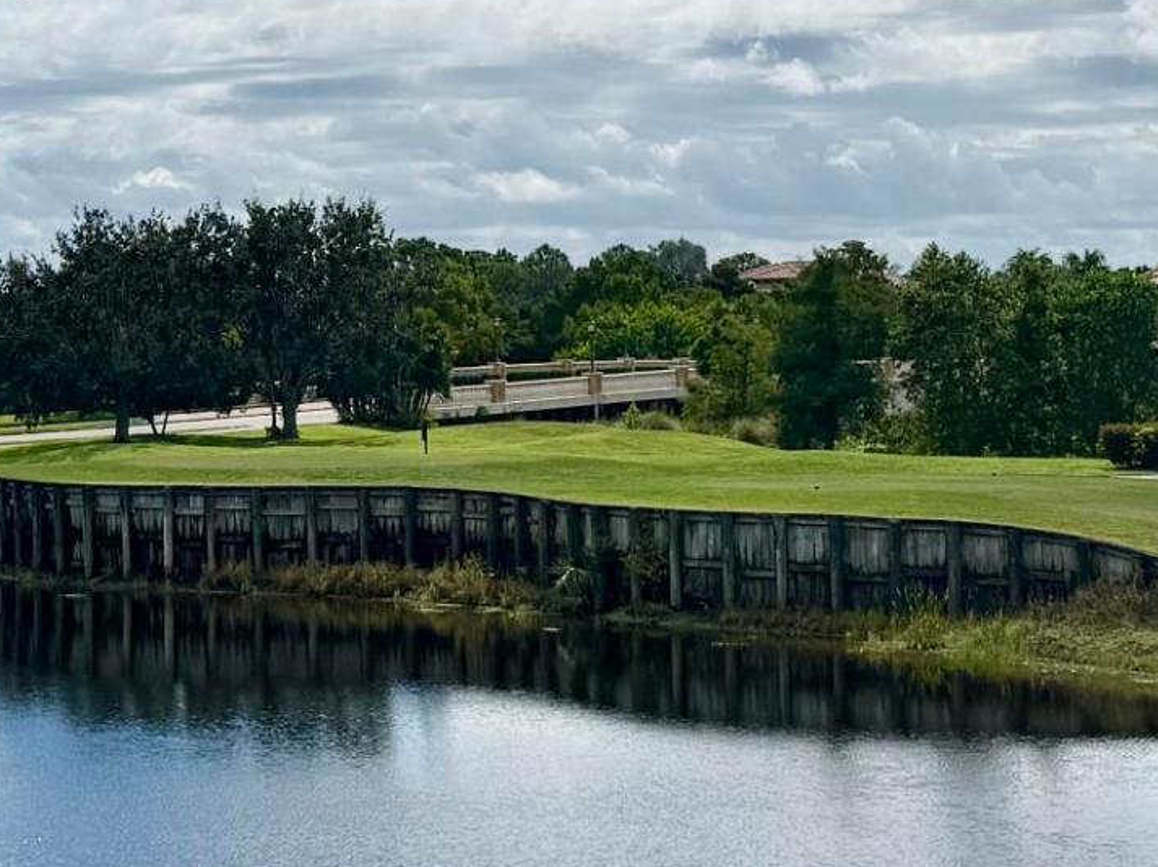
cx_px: 198
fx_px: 3243
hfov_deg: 20.0
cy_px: 172
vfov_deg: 15.1
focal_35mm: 97
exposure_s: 1/12346
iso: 64
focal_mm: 6.76
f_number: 1.78
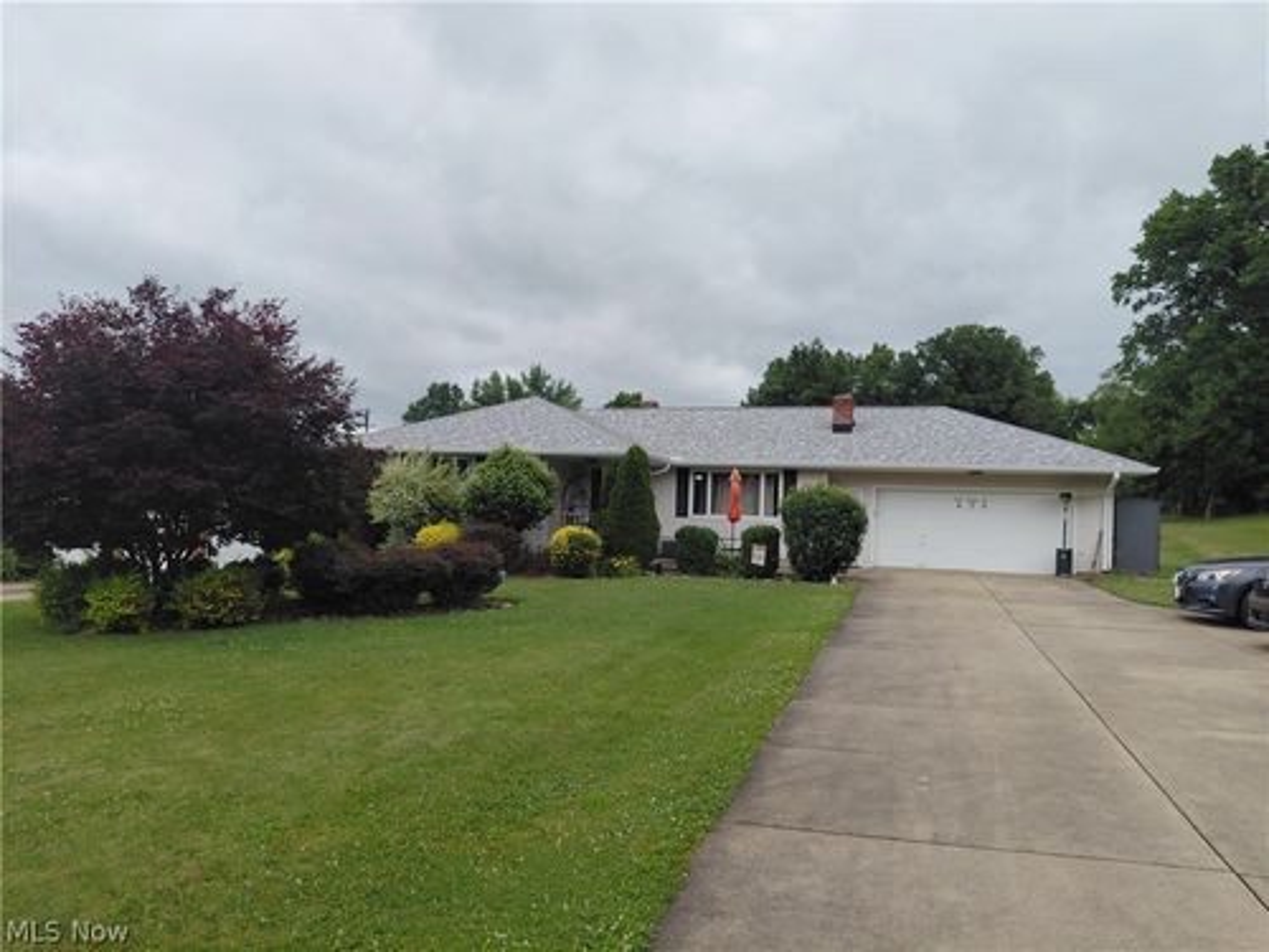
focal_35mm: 25
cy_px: 476
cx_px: 634
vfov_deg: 54.9
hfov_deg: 69.4
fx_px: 916
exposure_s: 1/639
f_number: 1.8
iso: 50
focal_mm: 4.69
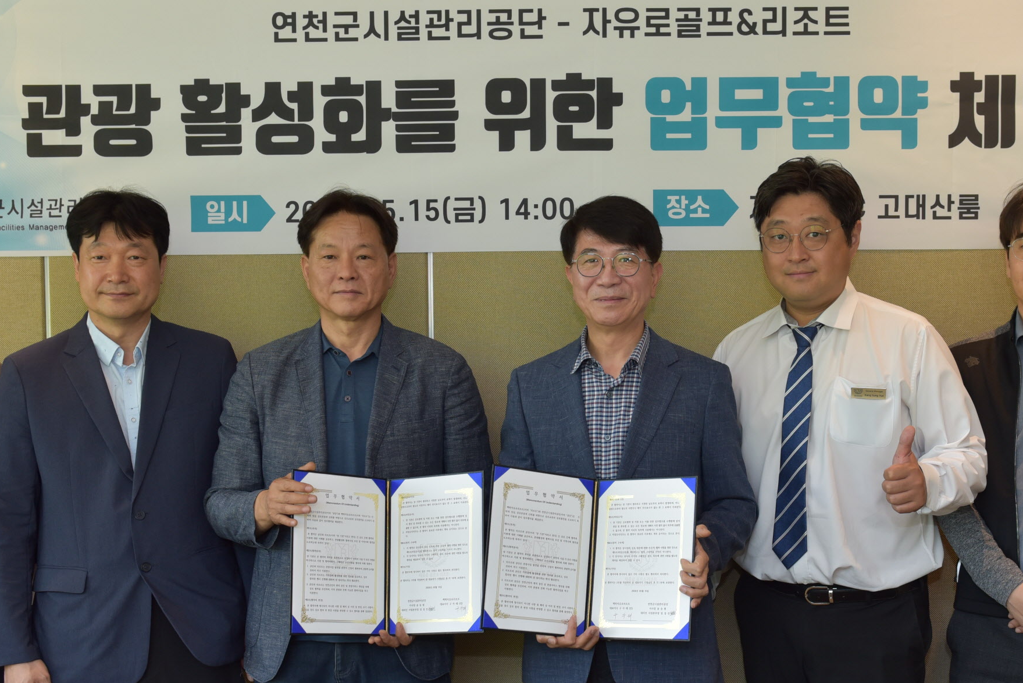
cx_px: 616
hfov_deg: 37.4
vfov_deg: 25.5
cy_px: 412
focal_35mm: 53
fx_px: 1506
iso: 560
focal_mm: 31
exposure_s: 1/200
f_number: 4
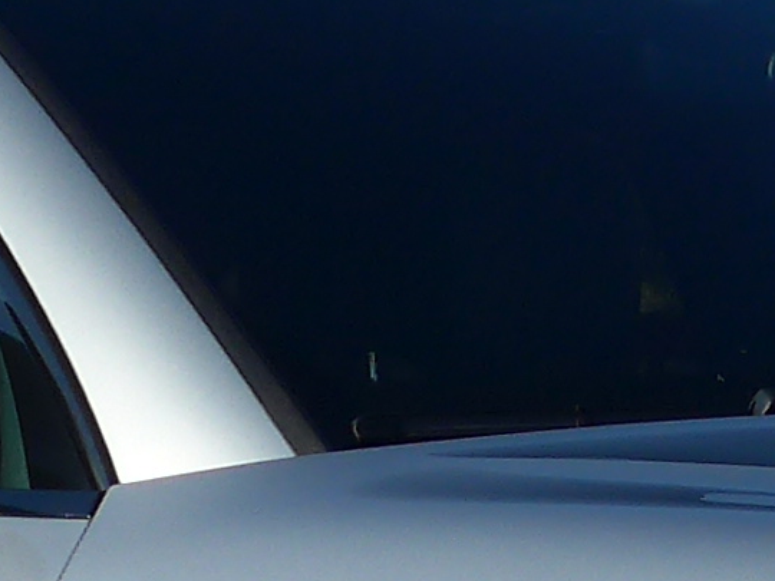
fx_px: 4814
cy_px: 1252
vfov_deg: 6.6
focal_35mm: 215
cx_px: 1117
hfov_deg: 9.0
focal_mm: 6
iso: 80
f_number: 2.8
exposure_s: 1/2000
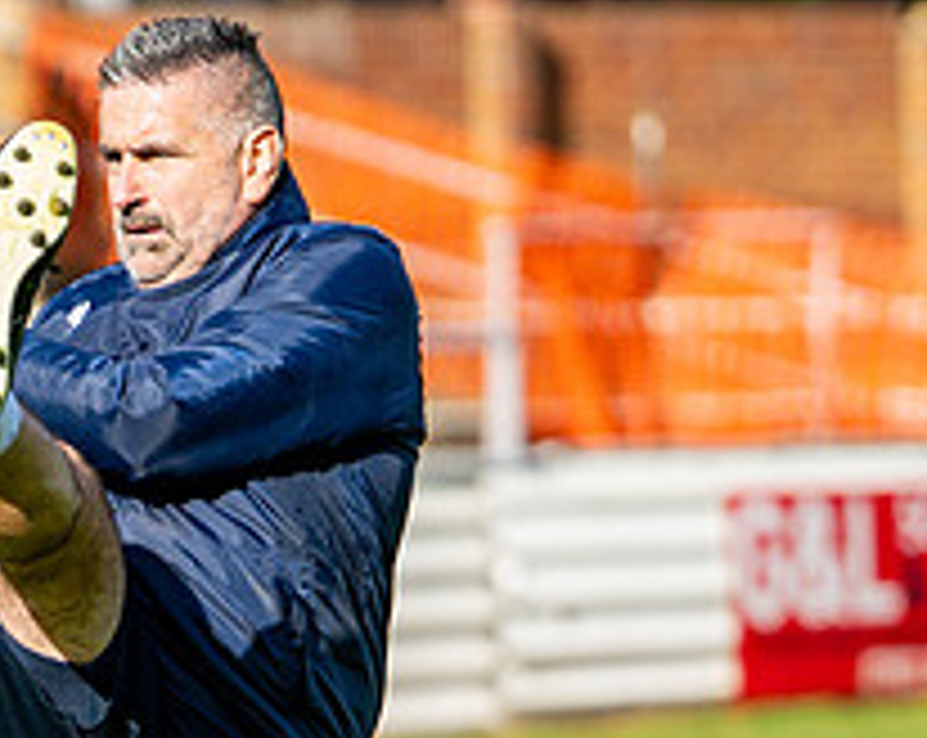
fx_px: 10734
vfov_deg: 3.9
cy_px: 783
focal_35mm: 392
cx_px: -122
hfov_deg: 4.9
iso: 100
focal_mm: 85
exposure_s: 1/8000
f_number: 1.4
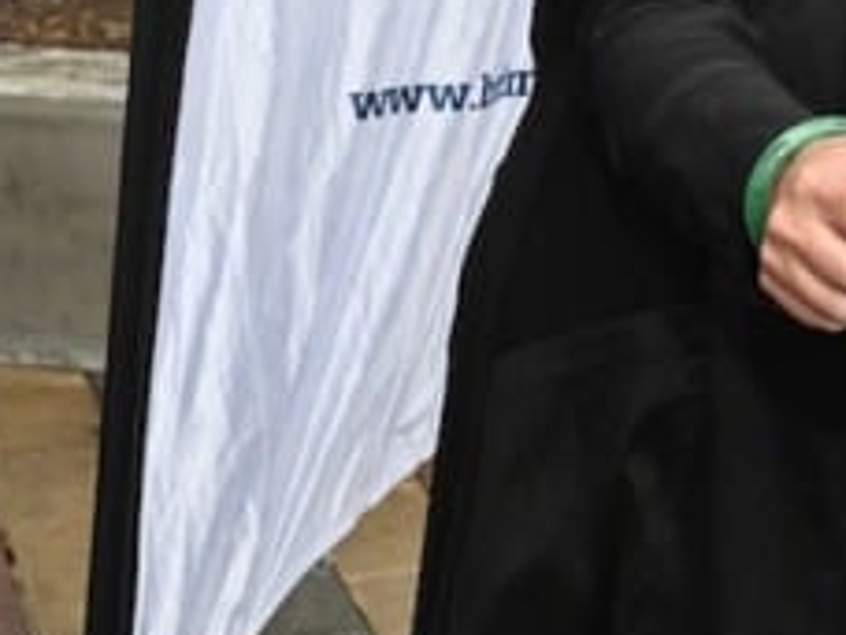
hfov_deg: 15.6
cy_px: -223
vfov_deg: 12.5
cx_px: 1343
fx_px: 2786
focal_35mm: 114
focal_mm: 36
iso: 200
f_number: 6.3
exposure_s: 1/100
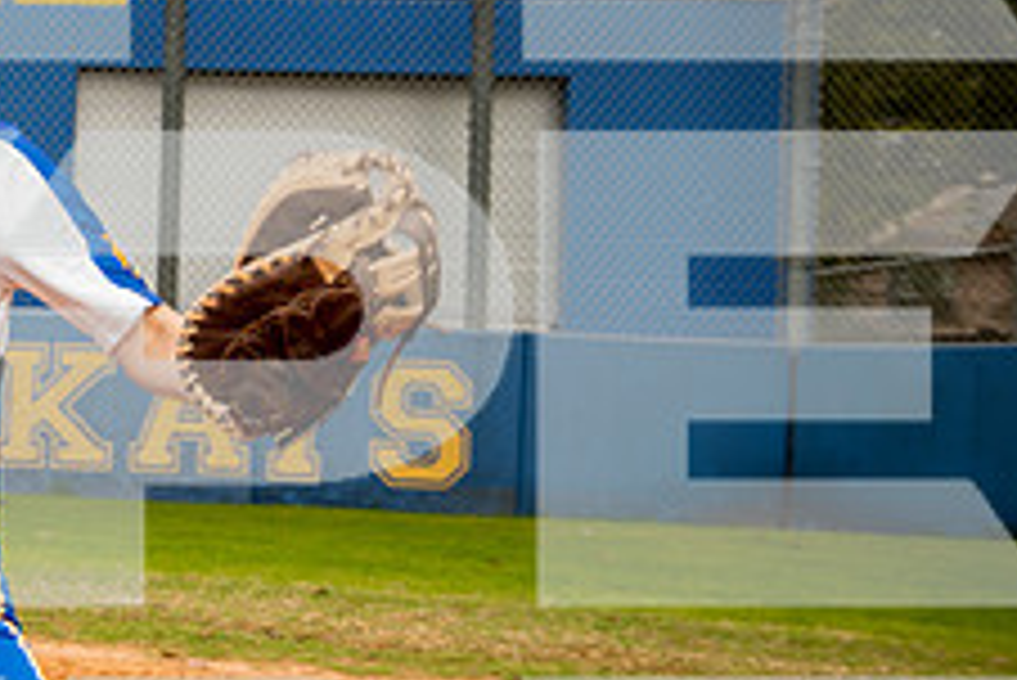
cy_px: 322
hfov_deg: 22.5
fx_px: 2374
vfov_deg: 16.3
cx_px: -164
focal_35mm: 84
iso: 200
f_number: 4.5
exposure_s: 1/250
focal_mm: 31
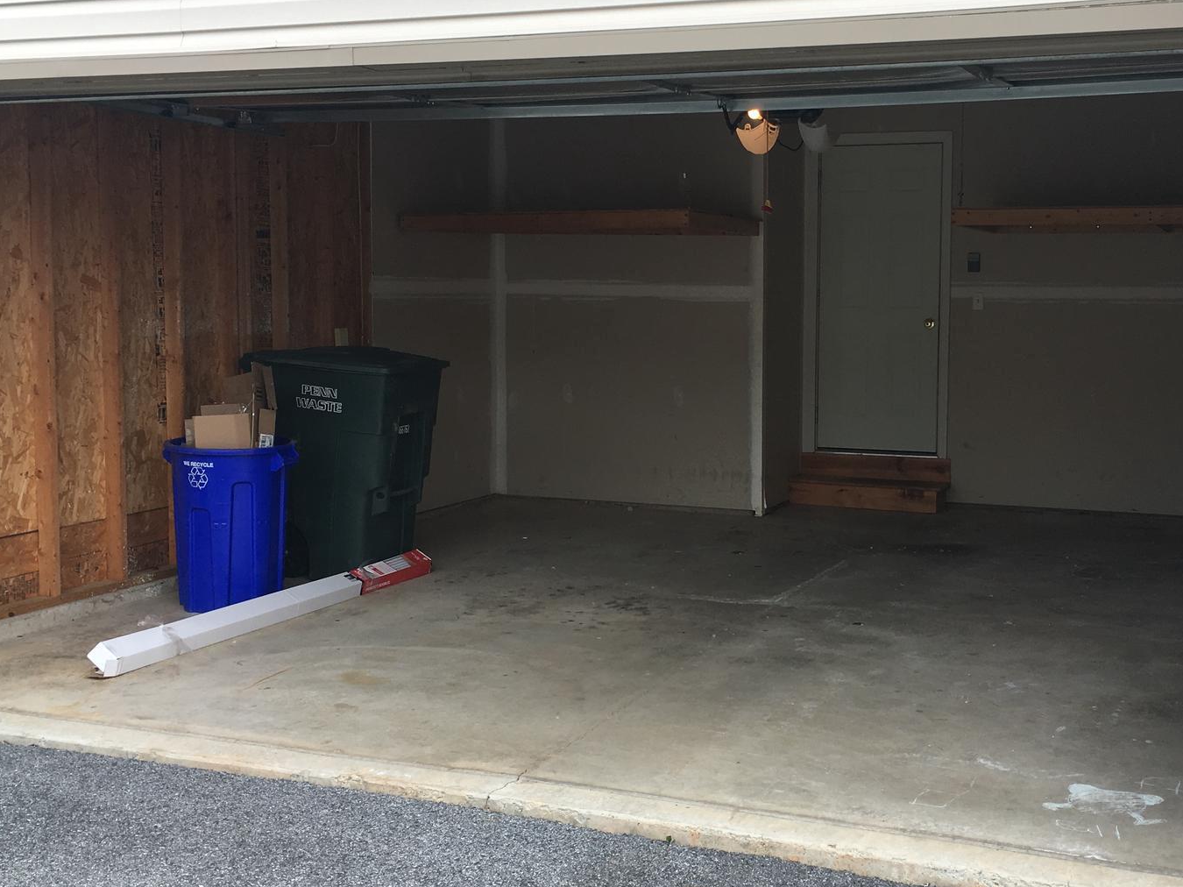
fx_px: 1503
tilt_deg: -3.8
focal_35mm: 44
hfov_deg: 42.8
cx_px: 684
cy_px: 389
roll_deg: +0.7
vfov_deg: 32.8
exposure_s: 1/422
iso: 25
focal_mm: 4.15
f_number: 2.2
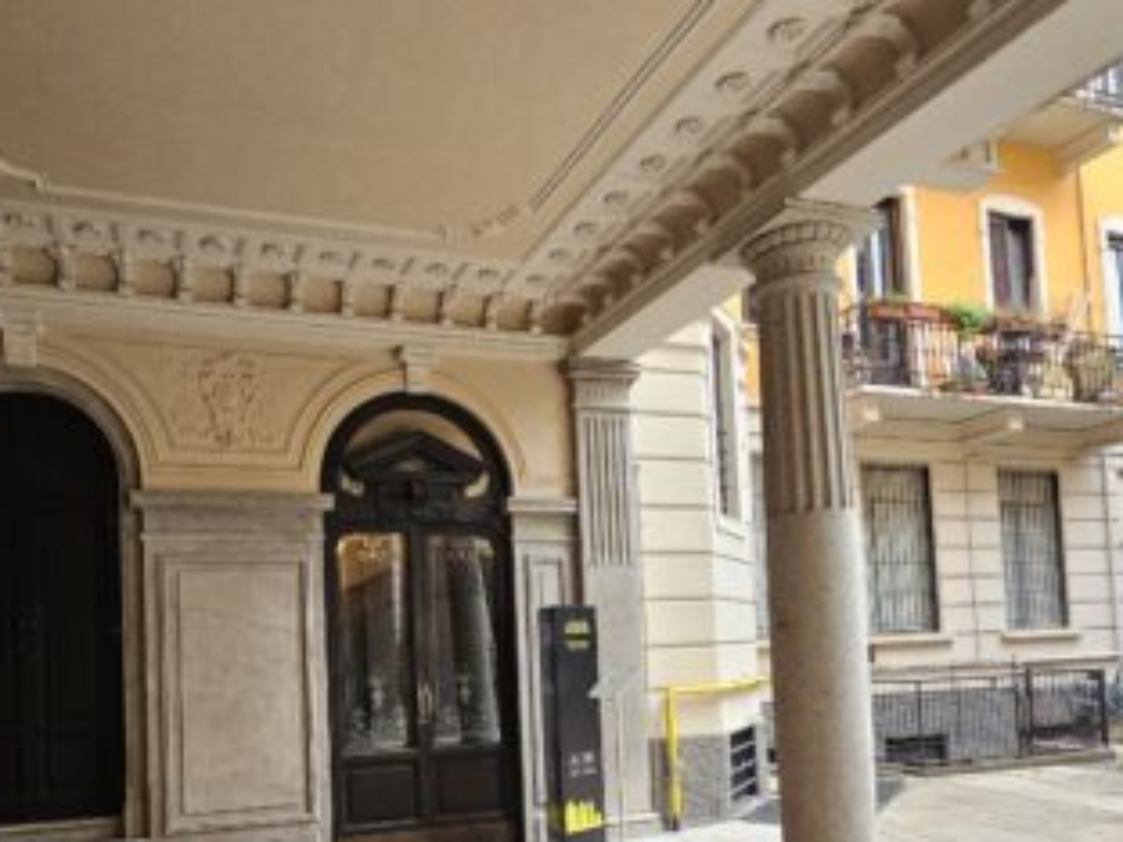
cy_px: 608
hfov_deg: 68.8
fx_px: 811
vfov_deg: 53.0
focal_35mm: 25
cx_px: 454
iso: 200
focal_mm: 2.2
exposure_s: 1/100
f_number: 2.2
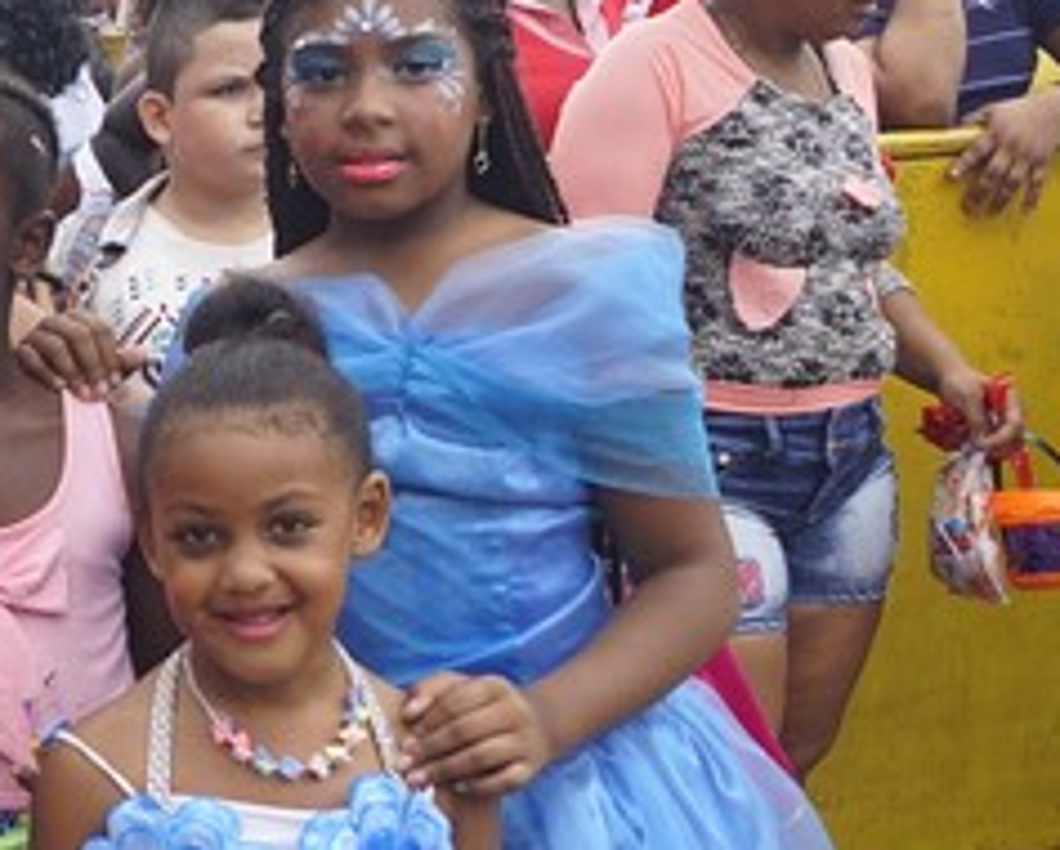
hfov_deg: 18.6
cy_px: 450
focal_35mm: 95
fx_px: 2983
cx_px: -353
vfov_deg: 16.2
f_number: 4
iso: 320
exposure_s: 1/320
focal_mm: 20
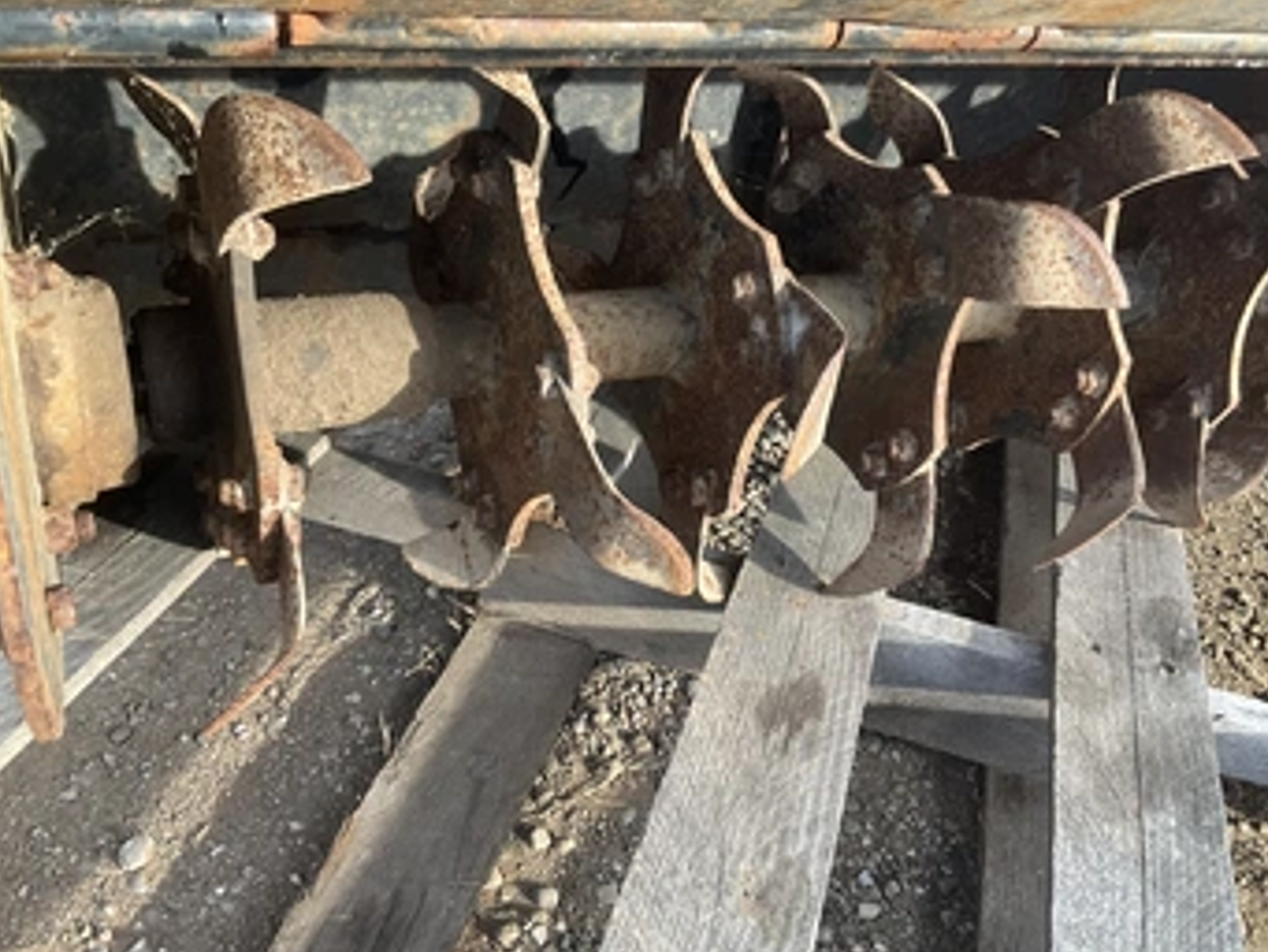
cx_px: 680
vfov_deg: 41.8
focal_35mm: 34
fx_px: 1246
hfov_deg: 53.9
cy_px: 431
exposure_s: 1/122
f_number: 1.8
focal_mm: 3
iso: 25
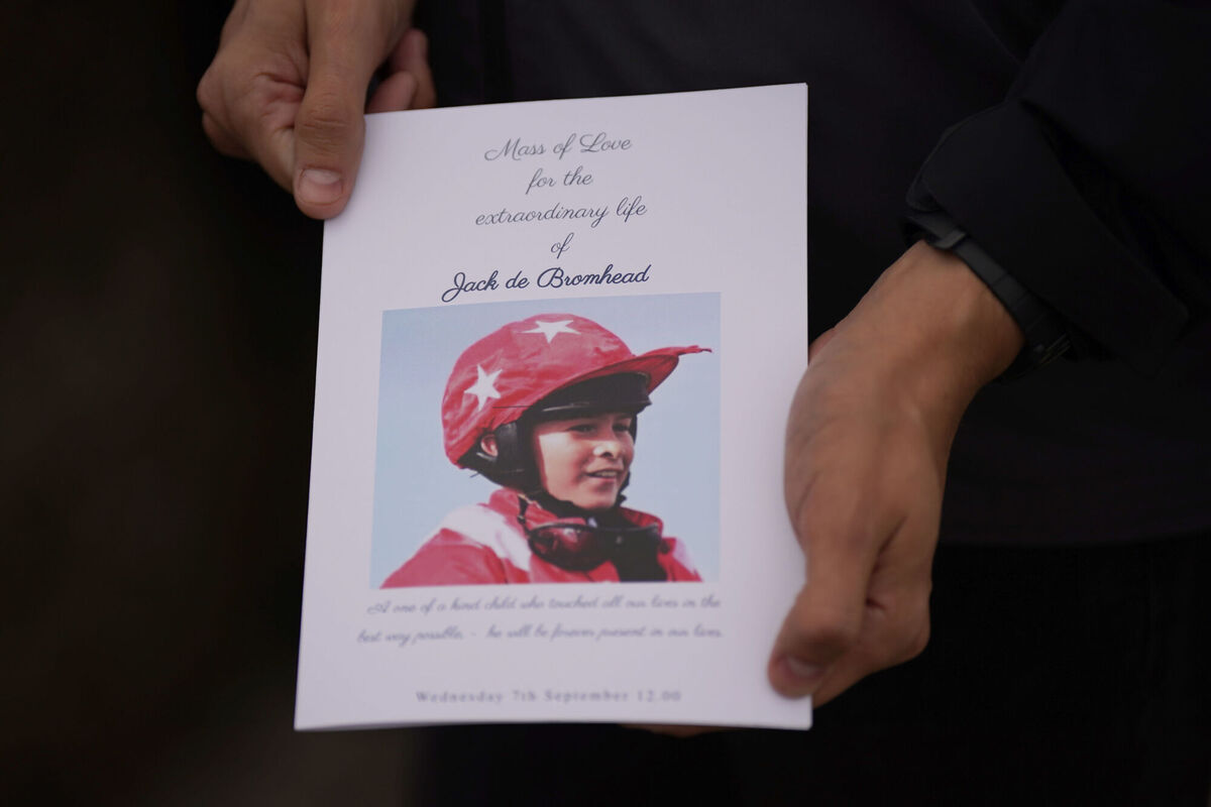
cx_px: 606
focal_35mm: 145
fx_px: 4877
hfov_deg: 14.2
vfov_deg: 9.5
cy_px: 404
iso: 100
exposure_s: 1/2000
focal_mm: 145
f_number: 2.8
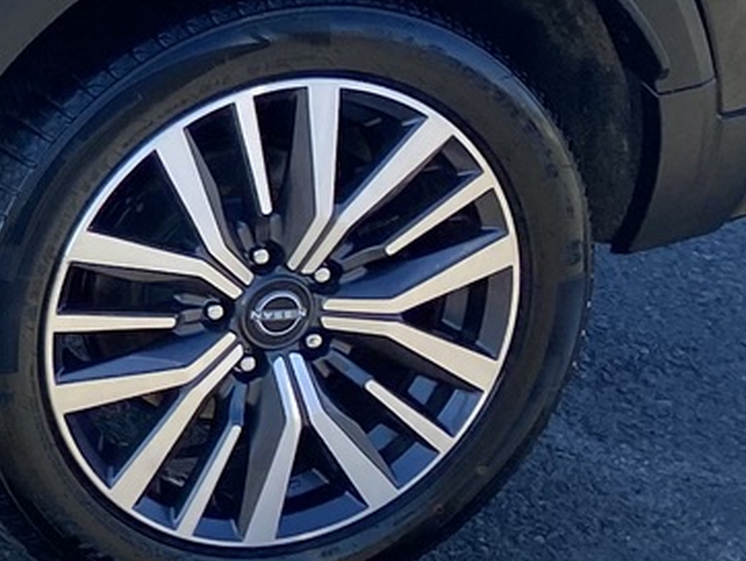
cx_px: -1286
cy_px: -101
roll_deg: -0.9
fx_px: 3170
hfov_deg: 10.6
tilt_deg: -14.7
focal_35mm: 147
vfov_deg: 10.0
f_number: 1.8
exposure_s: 1/681
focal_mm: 4.25
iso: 32
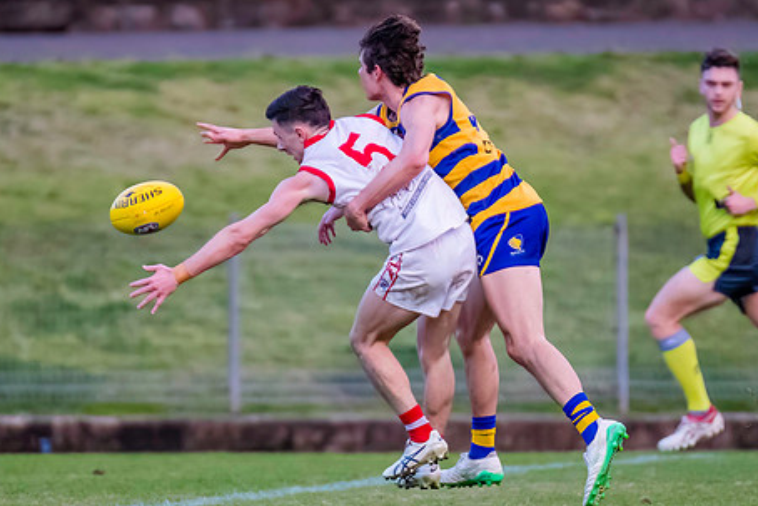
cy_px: 220
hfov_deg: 2.2
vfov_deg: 1.4
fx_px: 20113
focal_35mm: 955
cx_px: 338
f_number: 4
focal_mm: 420
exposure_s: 1/1600
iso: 2500
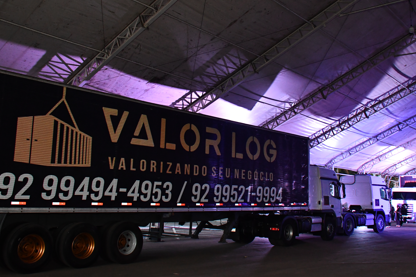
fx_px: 462
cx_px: 234
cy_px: 117
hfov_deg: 48.3
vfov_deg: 33.3
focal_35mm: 40
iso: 2500
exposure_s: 1/160
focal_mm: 21
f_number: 3.8
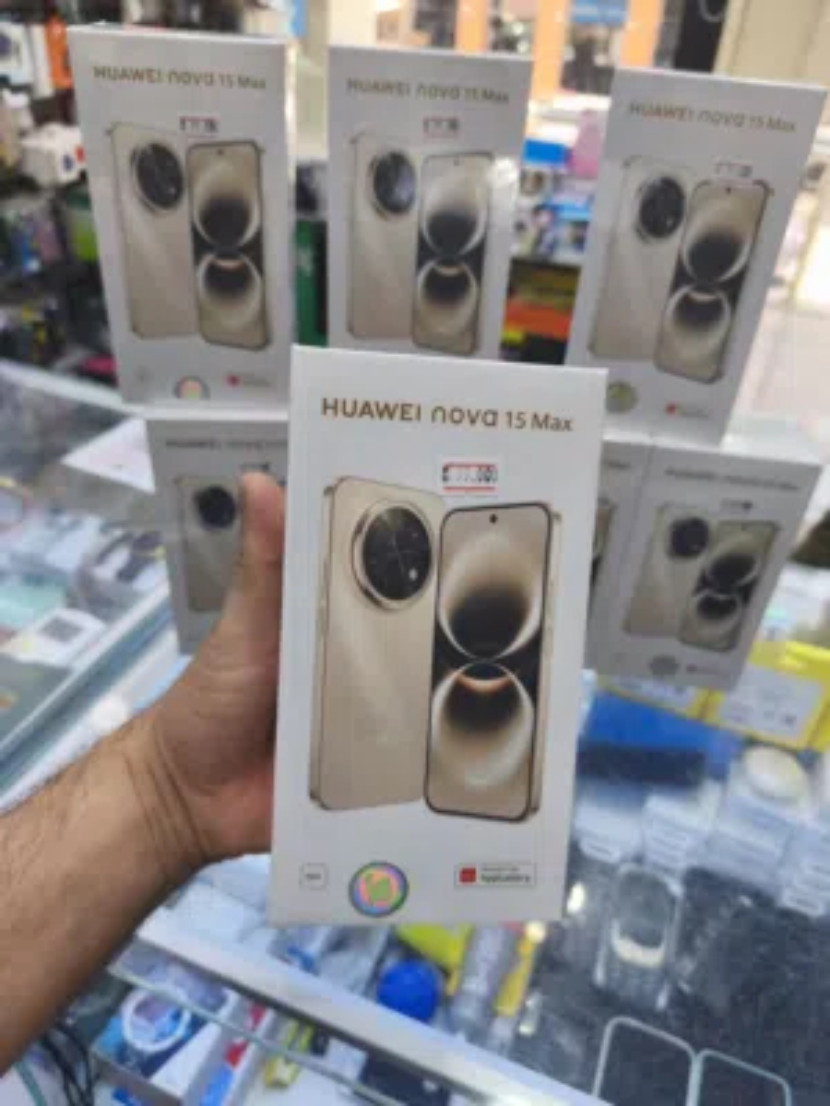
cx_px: 415
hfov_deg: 58.9
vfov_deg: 73.9
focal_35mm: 23
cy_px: 553
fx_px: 735
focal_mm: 6.18
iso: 64
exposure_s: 1/99.9
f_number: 1.65
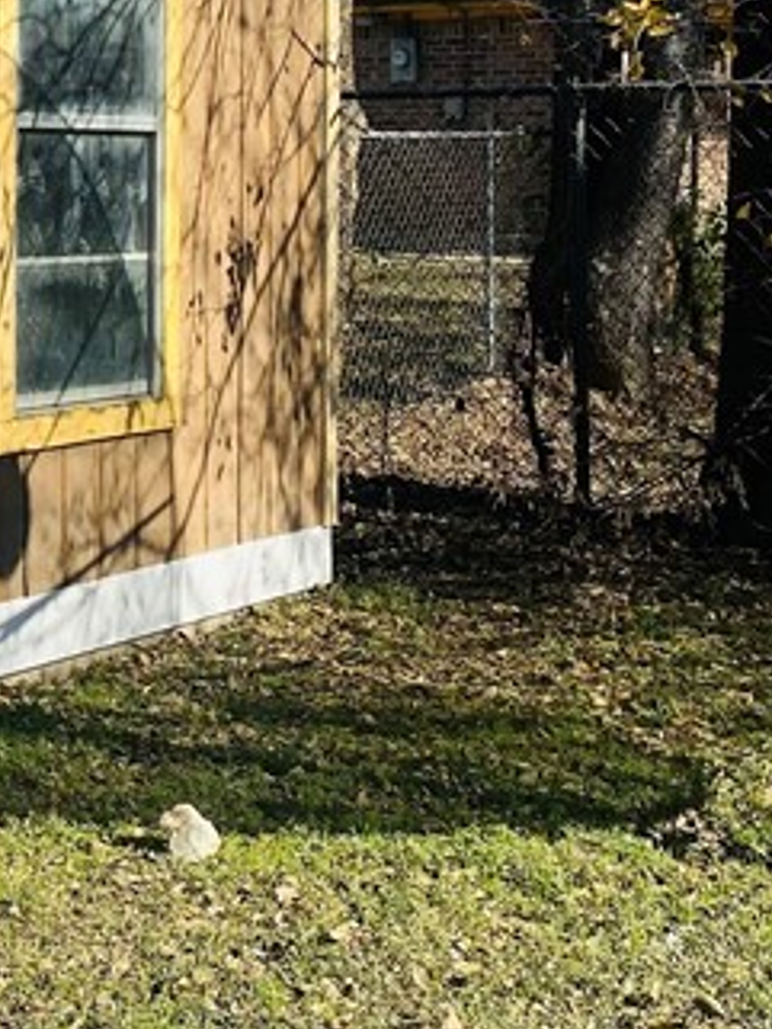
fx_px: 2466
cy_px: 186
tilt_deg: -0.3
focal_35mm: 83
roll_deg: +0.6
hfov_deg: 16.2
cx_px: -400
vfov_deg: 23.2
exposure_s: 1/1754
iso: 32
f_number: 1.8
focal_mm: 4.25
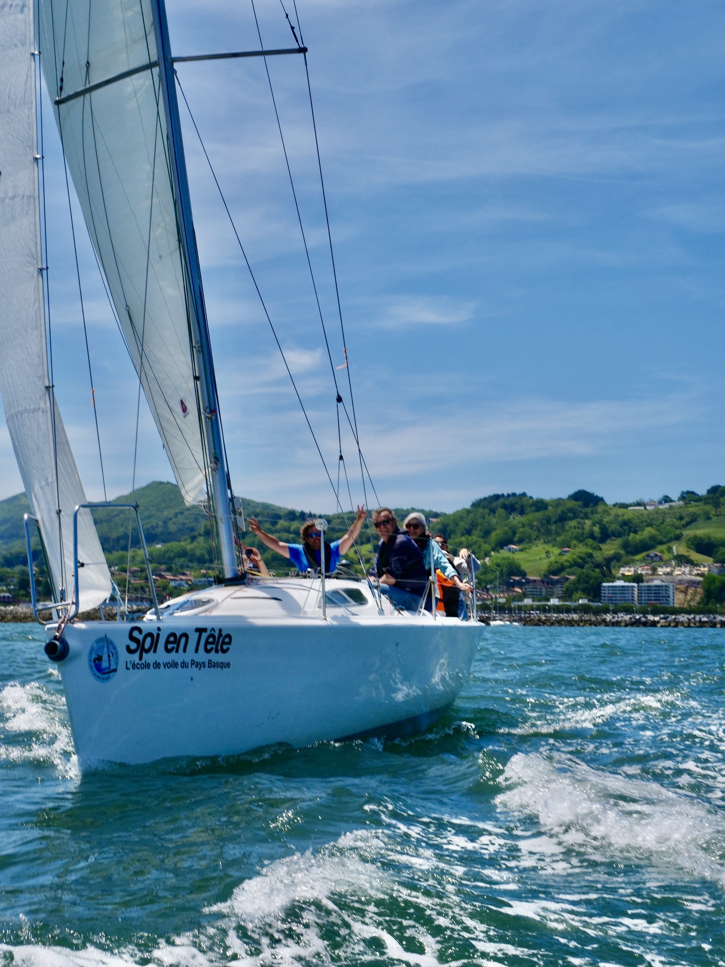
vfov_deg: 35.5
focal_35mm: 54
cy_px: 484
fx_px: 1508
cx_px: 362
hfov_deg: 27.0
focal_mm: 27
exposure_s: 1/500
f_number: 11
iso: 200
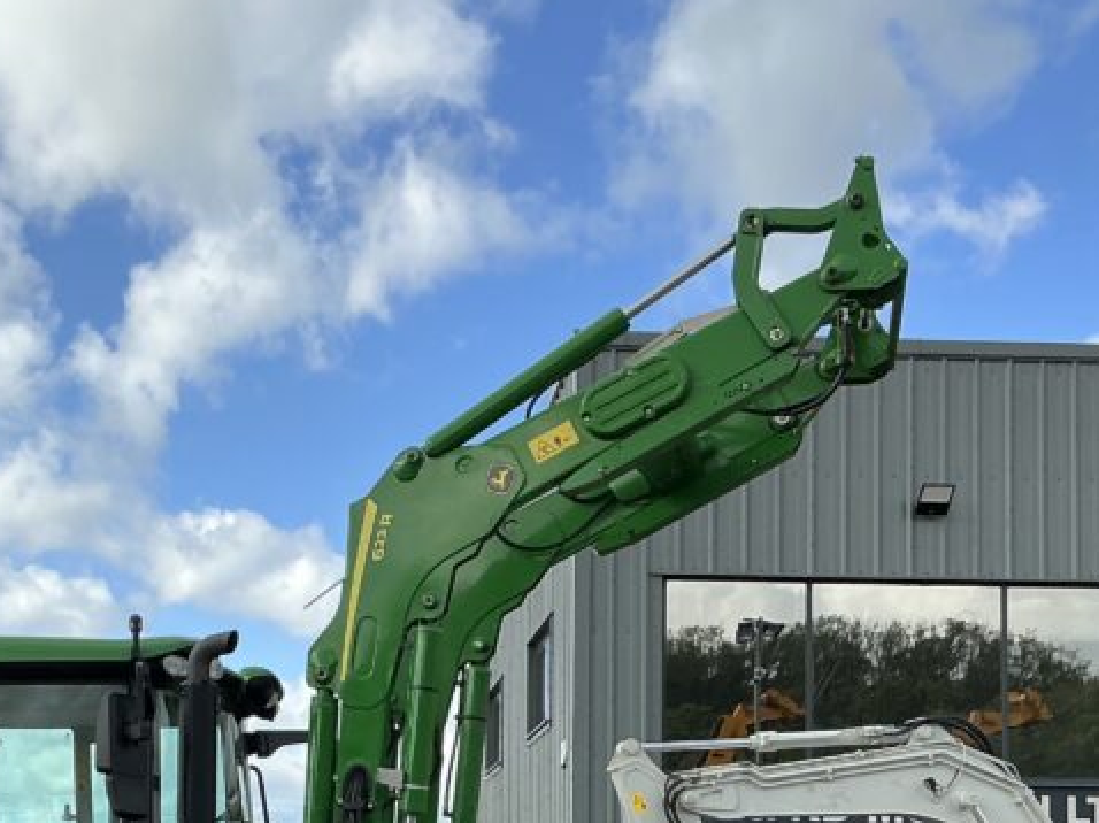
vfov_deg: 23.4
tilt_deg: +5.5
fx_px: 1904
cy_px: 828
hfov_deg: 32.1
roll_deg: -2.6
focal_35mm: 60
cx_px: 451
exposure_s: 1/1144
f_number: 1.8
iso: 25
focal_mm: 3
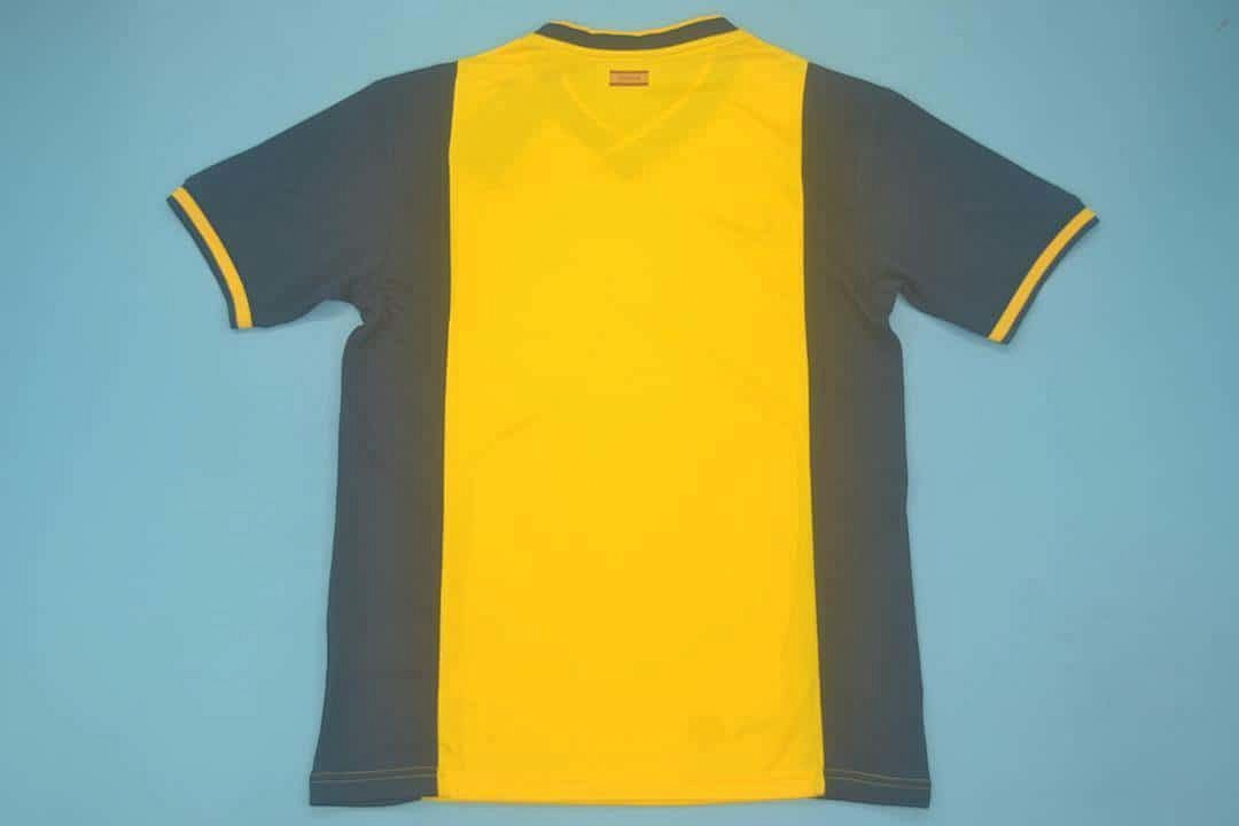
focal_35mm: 36
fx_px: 1239
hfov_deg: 53.1
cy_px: 413
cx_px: 620
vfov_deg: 36.9
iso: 200
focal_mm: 24
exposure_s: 1/100
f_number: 4
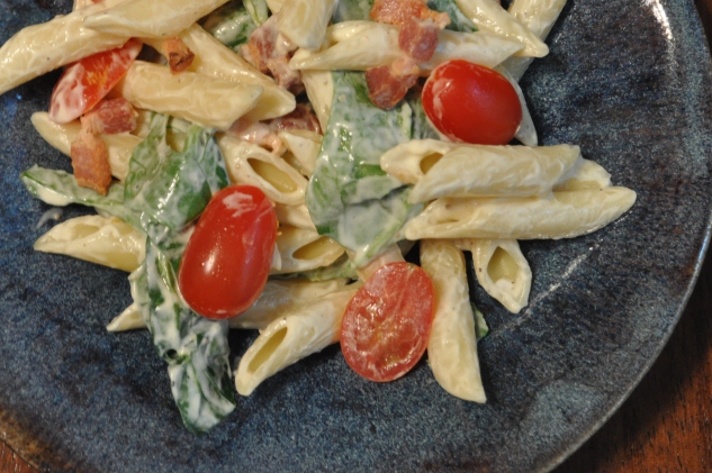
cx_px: 298
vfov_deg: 14.0
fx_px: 1917
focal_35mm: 97
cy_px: 111
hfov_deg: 21.0
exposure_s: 1/8
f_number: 5.3
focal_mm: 40
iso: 1100
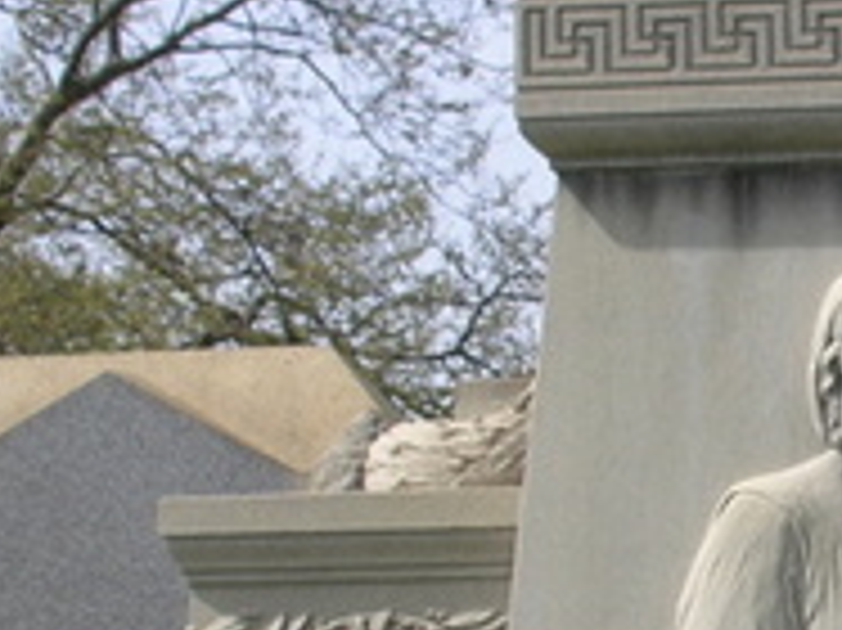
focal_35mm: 148
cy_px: 558
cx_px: 1045
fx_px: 3598
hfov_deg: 13.0
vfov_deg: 10.0
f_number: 5
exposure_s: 1/335
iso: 50
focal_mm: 8.9
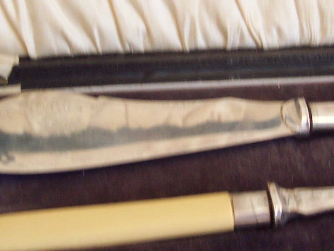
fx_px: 801
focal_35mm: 83
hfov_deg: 23.5
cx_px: 202
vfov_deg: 17.7
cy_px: 76
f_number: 2.8
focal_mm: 5.6
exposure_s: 1/30
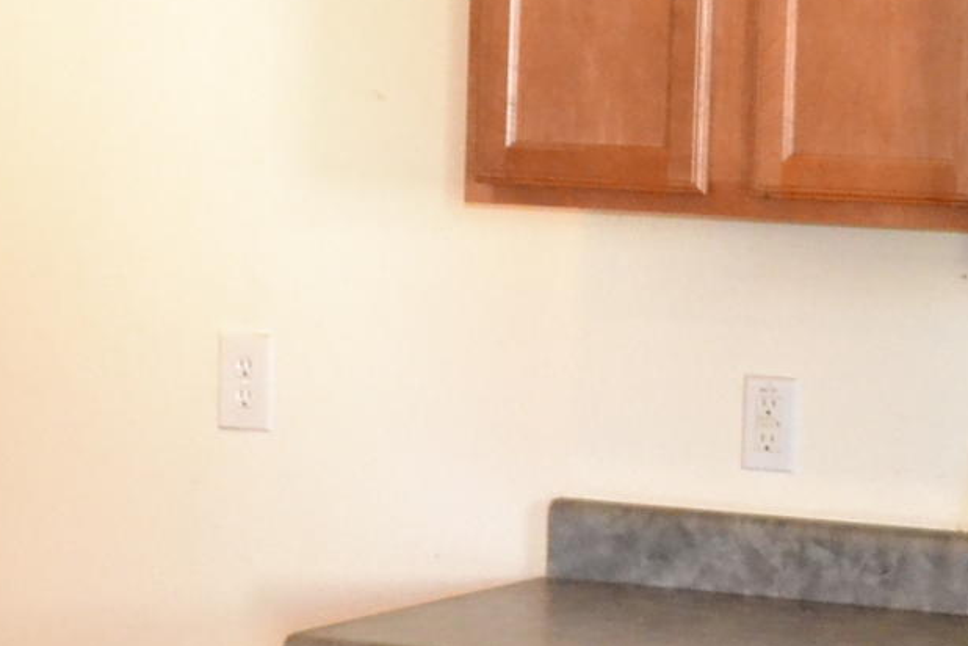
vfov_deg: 10.5
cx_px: 923
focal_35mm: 131
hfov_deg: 15.4
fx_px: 3522
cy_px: 353
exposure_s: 1/60
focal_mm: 18
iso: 2800
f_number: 3.5
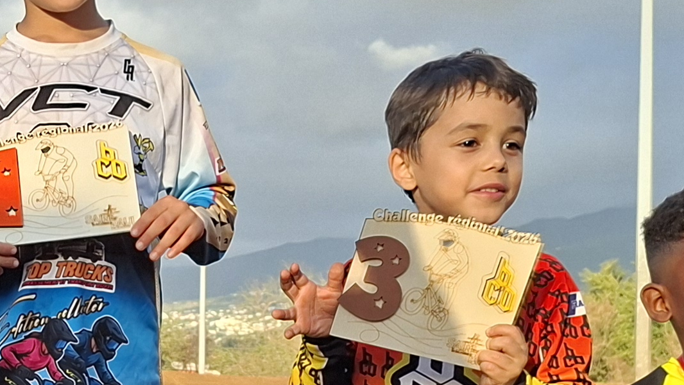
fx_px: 1705
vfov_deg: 12.2
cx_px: 10
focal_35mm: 94
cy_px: 606
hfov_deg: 21.9
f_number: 1.8
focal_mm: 5.54
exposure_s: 1/661
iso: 50
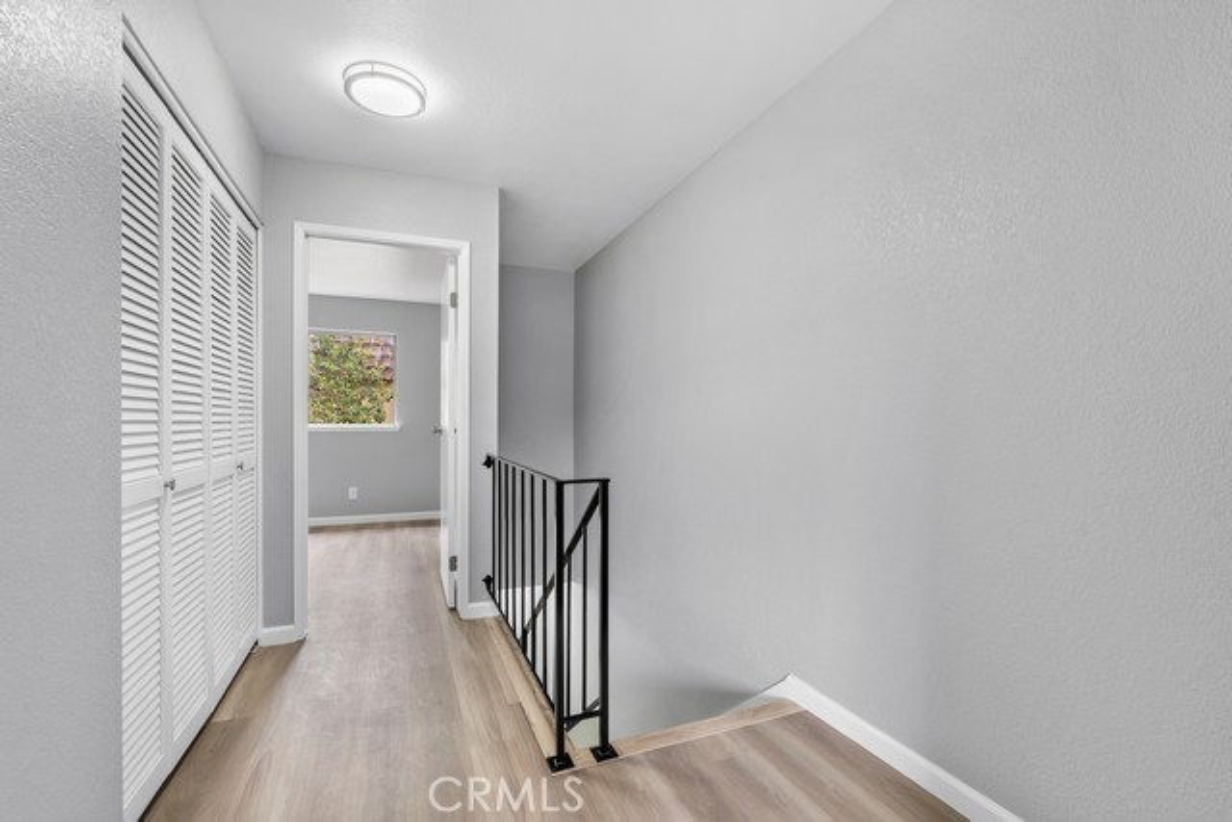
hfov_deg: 95.0
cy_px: 411
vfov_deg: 72.1
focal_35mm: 16
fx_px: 565
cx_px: 616
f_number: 8
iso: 400
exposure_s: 1/2.5
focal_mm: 16.5
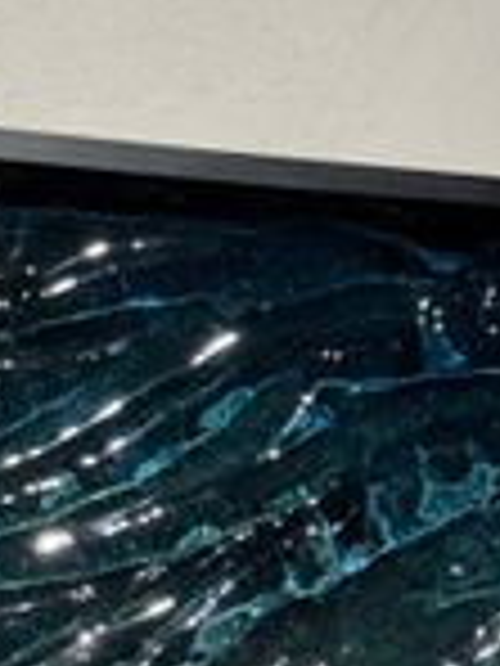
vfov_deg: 14.5
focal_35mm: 130
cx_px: 68
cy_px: 896
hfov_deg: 11.3
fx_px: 2504
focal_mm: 6.8
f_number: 1.8
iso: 64
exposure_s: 1/173
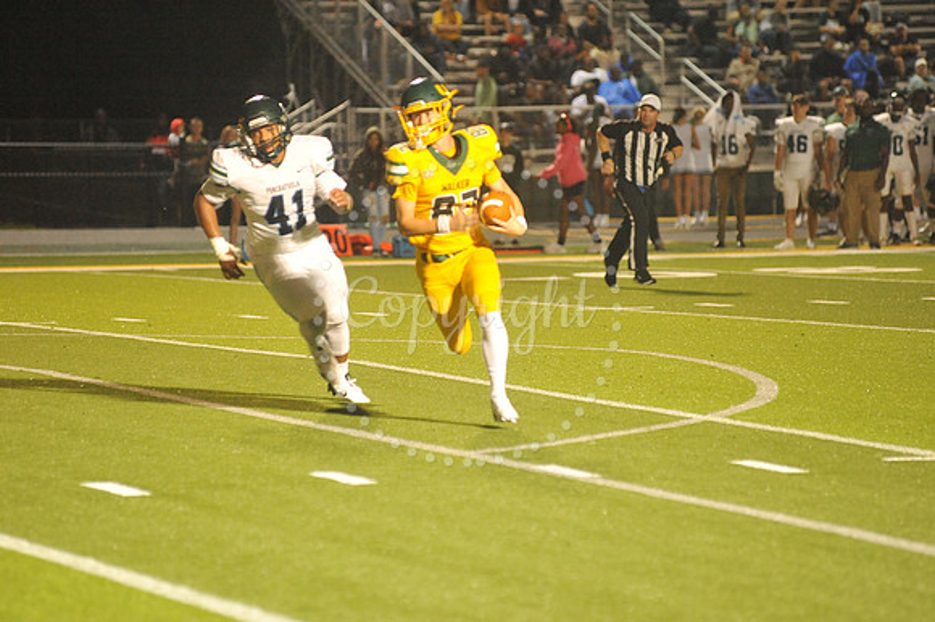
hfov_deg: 10.3
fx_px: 5191
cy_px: 311
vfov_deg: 6.9
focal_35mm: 200
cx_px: 468
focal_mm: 200
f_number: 4
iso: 6400
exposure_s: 1/250
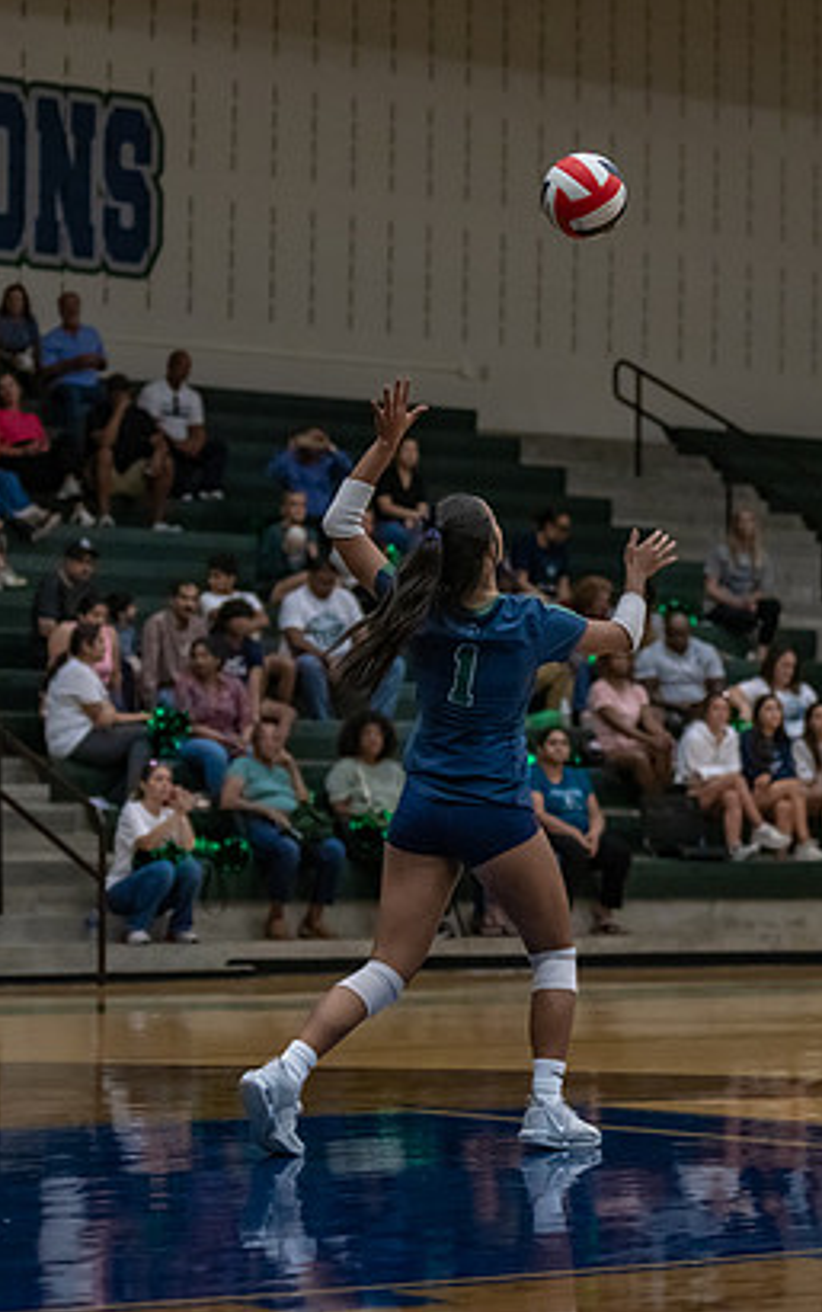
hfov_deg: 12.1
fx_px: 3863
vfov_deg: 19.3
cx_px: 429
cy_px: 653
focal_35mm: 108
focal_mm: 70
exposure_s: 1/1000
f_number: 2.8
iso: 2500
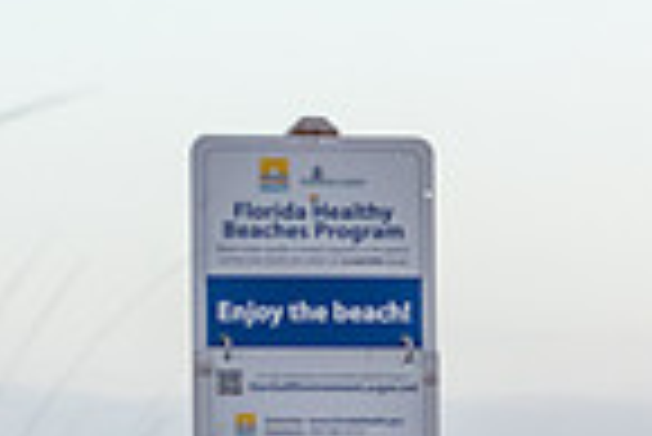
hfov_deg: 4.5
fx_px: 8122
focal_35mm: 448
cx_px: 1192
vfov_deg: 3.1
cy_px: 856
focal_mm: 70
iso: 360
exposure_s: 1/500
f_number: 5.6
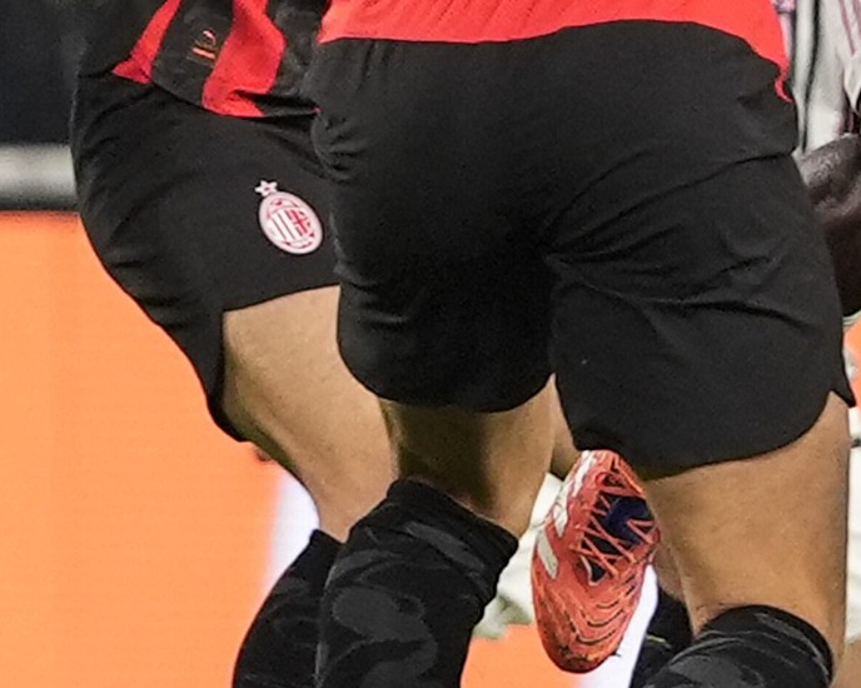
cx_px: 1004
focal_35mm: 871
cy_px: -44
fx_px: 22189
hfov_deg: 2.2
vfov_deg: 1.8
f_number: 3.5
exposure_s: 1/1000
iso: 2000
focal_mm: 182
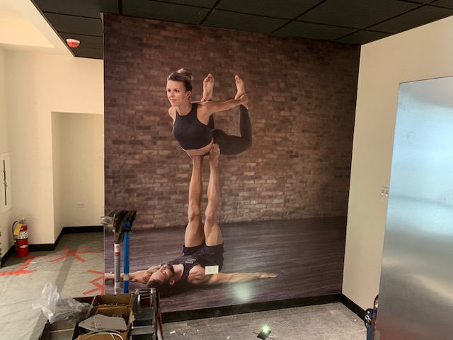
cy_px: 170
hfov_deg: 67.3
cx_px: 226
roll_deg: -2.4
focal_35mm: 26
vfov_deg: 53.1
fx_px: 340
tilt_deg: -6.7
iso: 800
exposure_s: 1/30
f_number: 1.8
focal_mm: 4.25
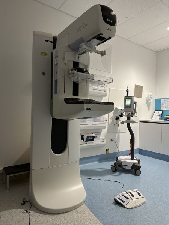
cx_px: 84
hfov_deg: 56.8
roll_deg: -2.4
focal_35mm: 24
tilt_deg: +0.2
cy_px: 112
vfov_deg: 71.6
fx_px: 156
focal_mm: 6.86
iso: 250
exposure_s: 1/50
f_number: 1.78
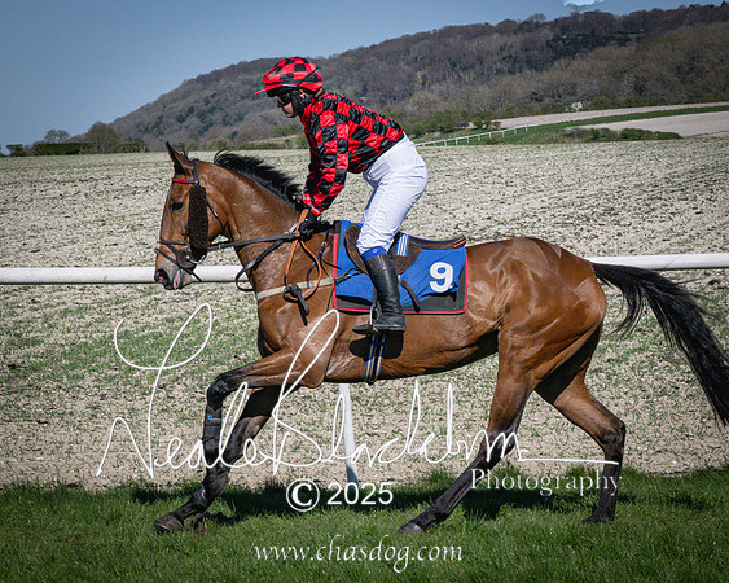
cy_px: 327
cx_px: 402
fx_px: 3612
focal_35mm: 167
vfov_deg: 9.2
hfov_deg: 11.5
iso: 2000
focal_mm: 115
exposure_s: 1/1600
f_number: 20
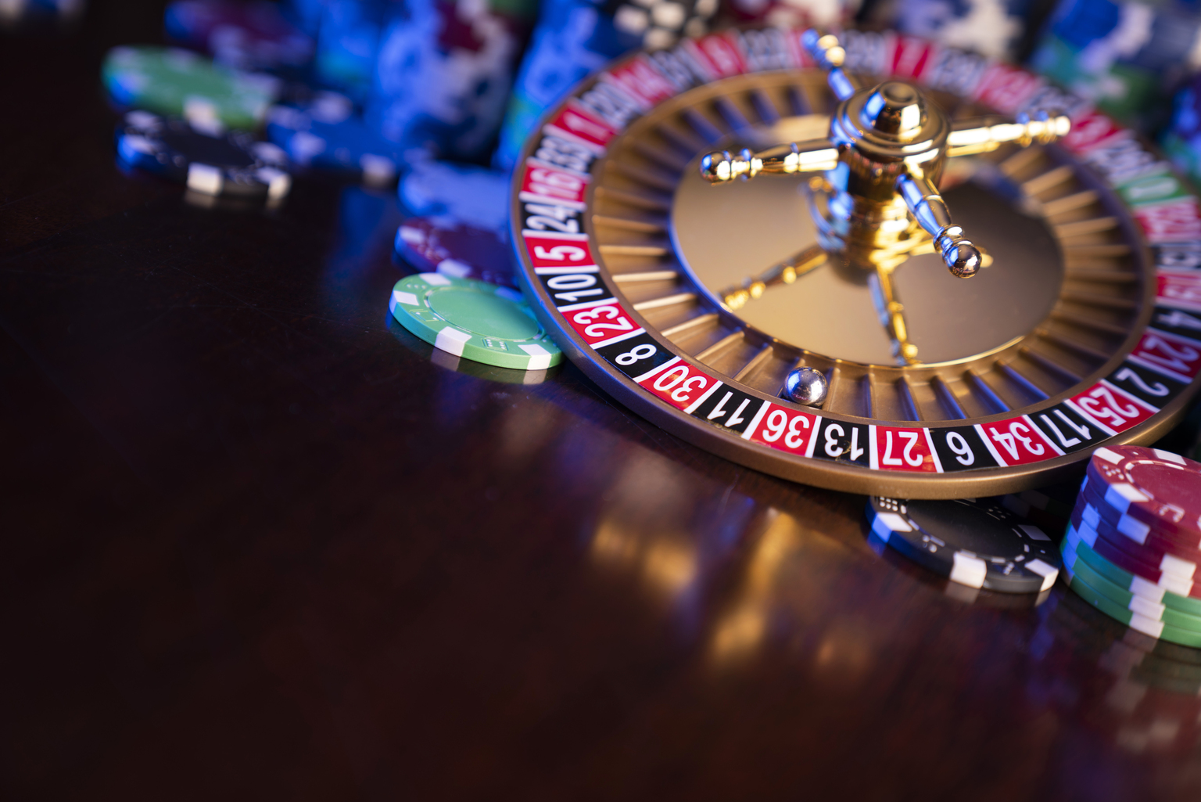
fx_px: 2336
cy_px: 401
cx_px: 600
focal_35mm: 70
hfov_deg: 28.8
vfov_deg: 19.5
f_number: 2.8
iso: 50
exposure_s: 1/160
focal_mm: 70
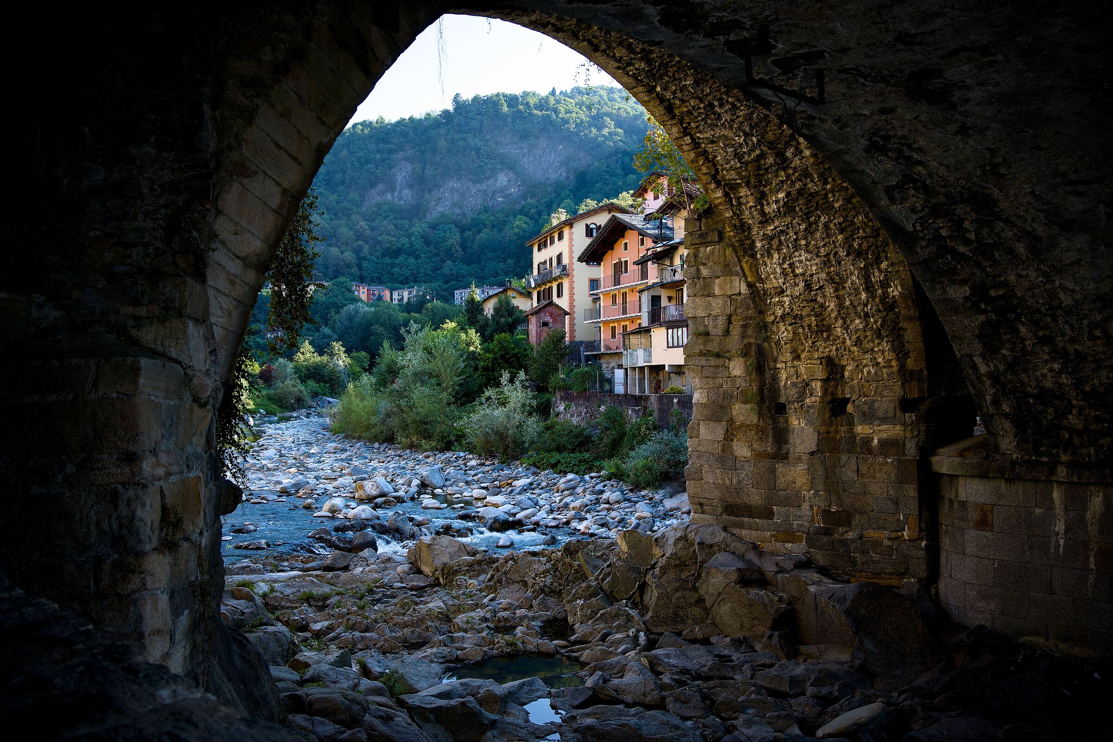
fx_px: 897
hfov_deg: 63.7
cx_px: 556
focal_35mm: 29
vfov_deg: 45.0
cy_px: 371
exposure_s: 1/160
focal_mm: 29
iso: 200
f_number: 5
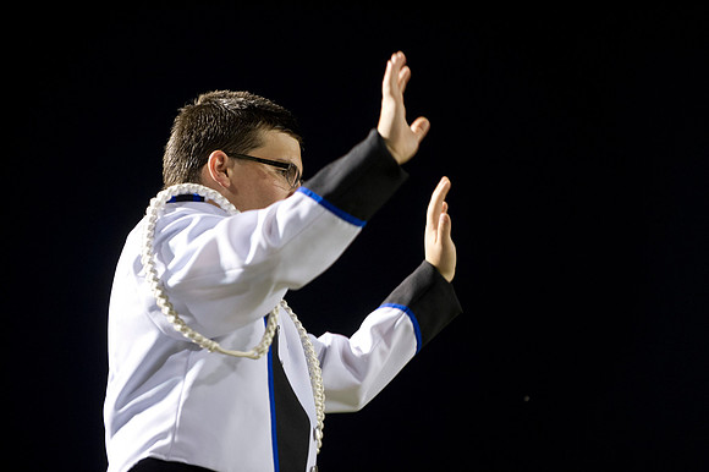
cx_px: 354
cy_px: 236
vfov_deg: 8.8
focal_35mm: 155
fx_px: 3051
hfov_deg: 13.3
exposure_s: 1/125
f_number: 3.2
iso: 3200
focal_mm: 155
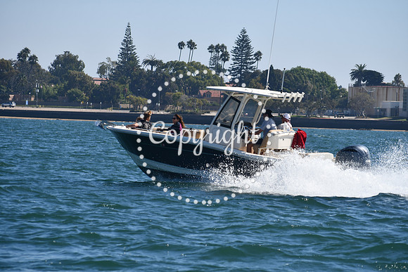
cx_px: 204
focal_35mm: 225
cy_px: 136
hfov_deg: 9.1
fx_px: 2550
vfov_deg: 6.1
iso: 100
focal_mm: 150
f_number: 8
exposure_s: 1/500
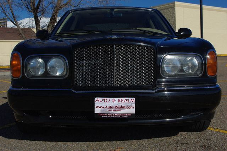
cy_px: 76
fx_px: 309
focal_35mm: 49
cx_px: 114
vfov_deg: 27.5
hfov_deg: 40.3
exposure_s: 1/750
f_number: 9.5
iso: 100
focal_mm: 32.5
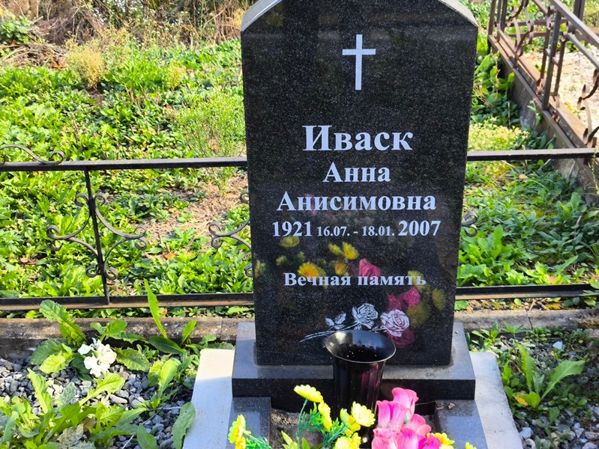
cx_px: 300
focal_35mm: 50
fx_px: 866
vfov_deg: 29.1
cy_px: 224
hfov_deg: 38.2
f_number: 1.7
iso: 50
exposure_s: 1/171
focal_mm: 4.71
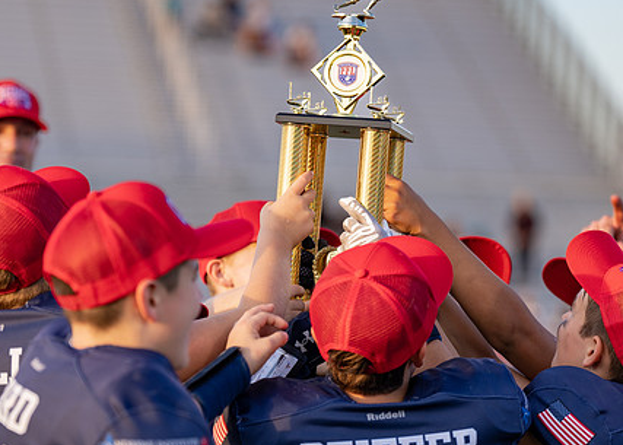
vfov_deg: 7.7
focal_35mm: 186
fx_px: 3291
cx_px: 317
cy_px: 211
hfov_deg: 10.8
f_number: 2.8
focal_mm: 122
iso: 100
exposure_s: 1/400
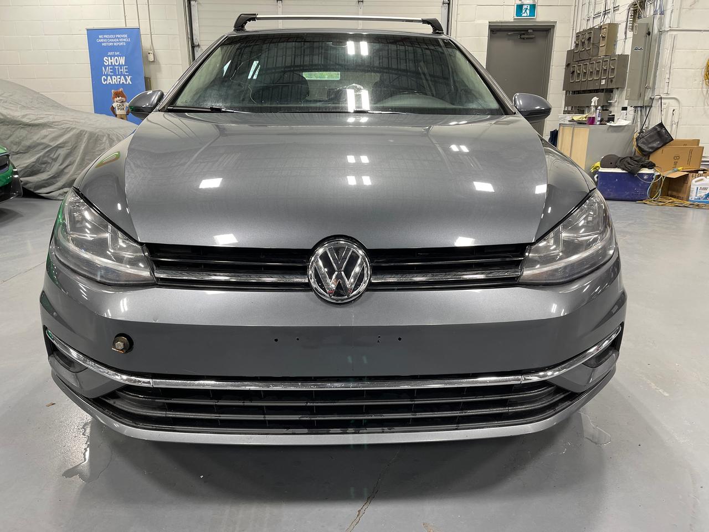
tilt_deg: -17.4
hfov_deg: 69.4
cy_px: 266
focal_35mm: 25
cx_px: 354
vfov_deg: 54.9
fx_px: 512
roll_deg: -0.6
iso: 80
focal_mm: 5.1
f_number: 1.6
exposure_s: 1/60
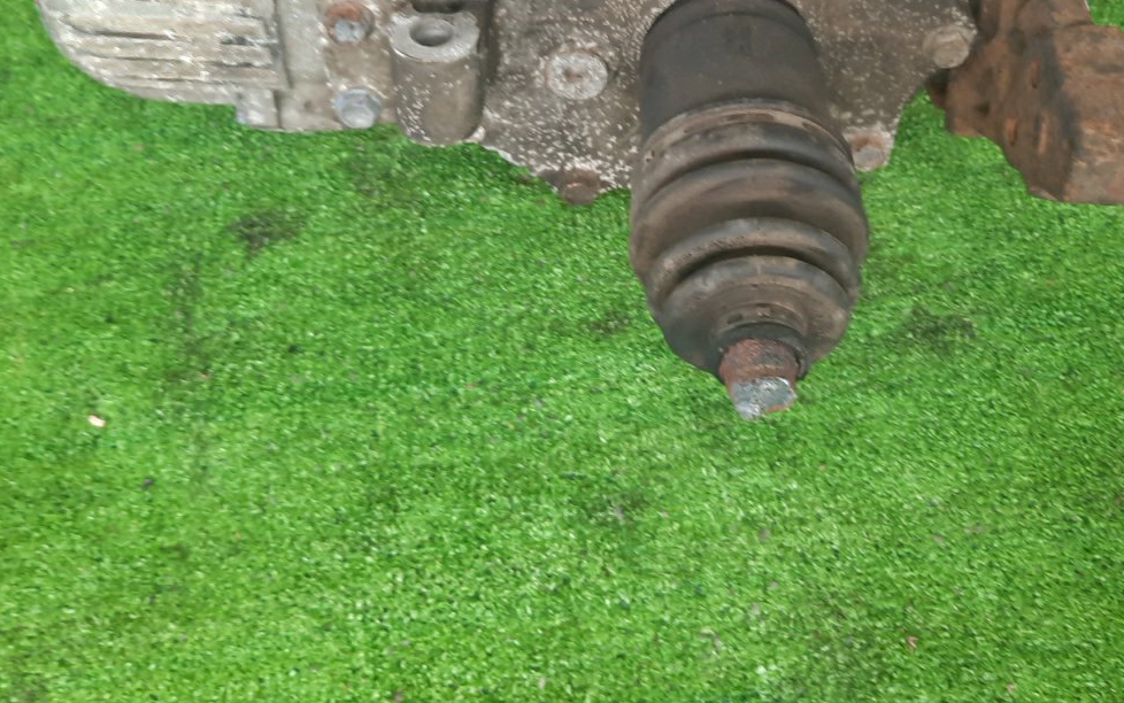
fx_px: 1195
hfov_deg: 50.2
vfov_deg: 32.1
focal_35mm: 39
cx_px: 637
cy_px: 159
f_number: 2
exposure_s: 1/50
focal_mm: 4.6
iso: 166
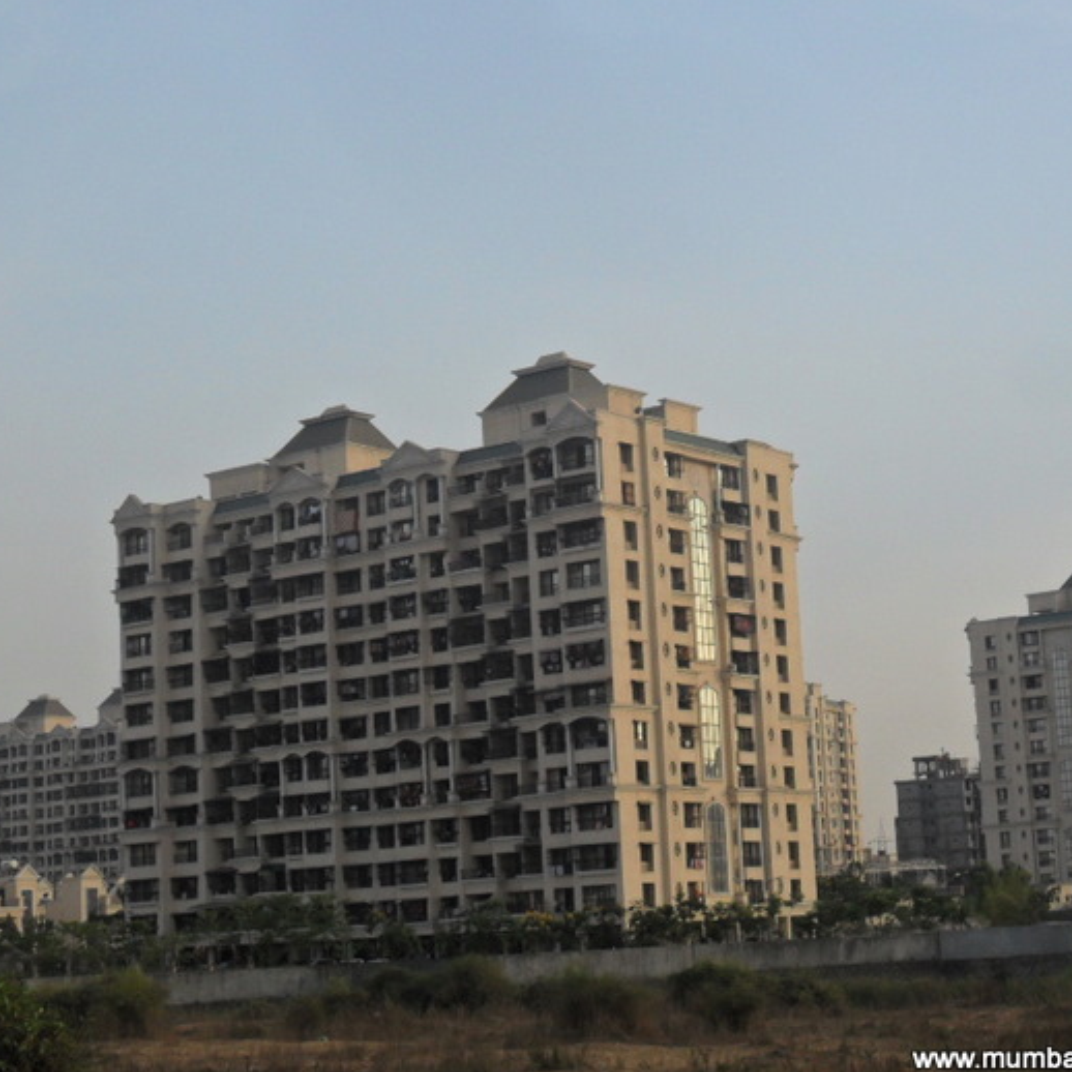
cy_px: 488
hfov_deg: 24.3
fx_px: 2488
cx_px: 600
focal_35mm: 71
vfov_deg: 24.3
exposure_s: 1/500
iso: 100
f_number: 5
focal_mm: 9.3
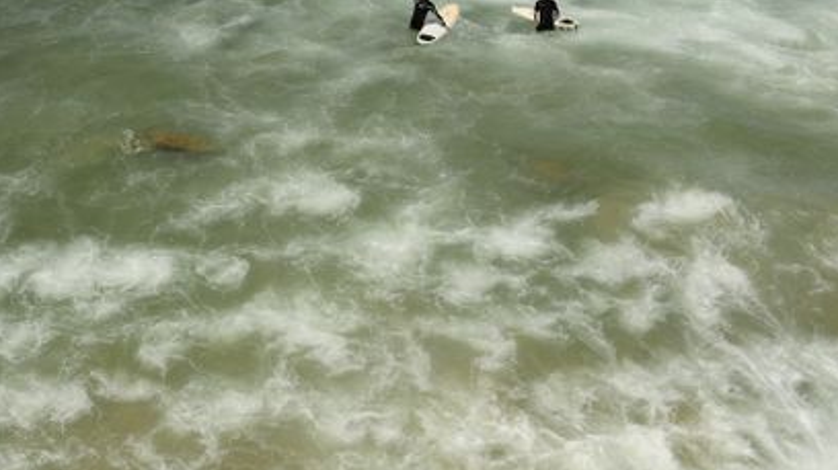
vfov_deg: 25.9
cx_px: 320
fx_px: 1022
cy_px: 182
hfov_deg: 44.3
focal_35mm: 46
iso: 200
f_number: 10
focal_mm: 35
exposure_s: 1/640
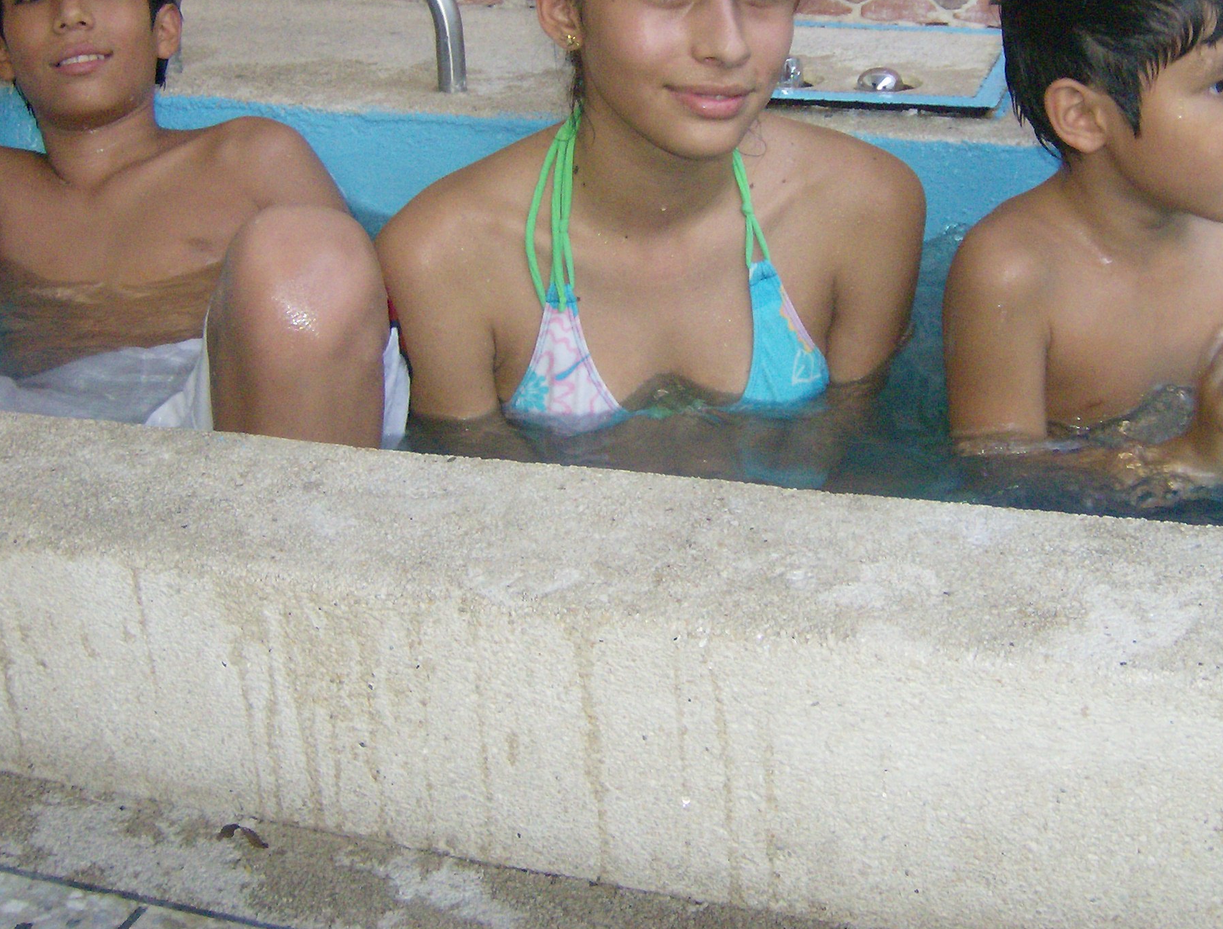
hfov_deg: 34.2
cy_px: 208
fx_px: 1988
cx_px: 675
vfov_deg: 25.9
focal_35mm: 56
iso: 200
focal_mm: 6
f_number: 2.8
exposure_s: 1/60
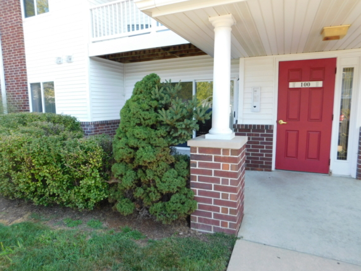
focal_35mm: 23
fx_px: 240
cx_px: 180
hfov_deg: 73.9
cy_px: 136
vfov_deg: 58.9
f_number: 3
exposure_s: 1/160
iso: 125
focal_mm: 4
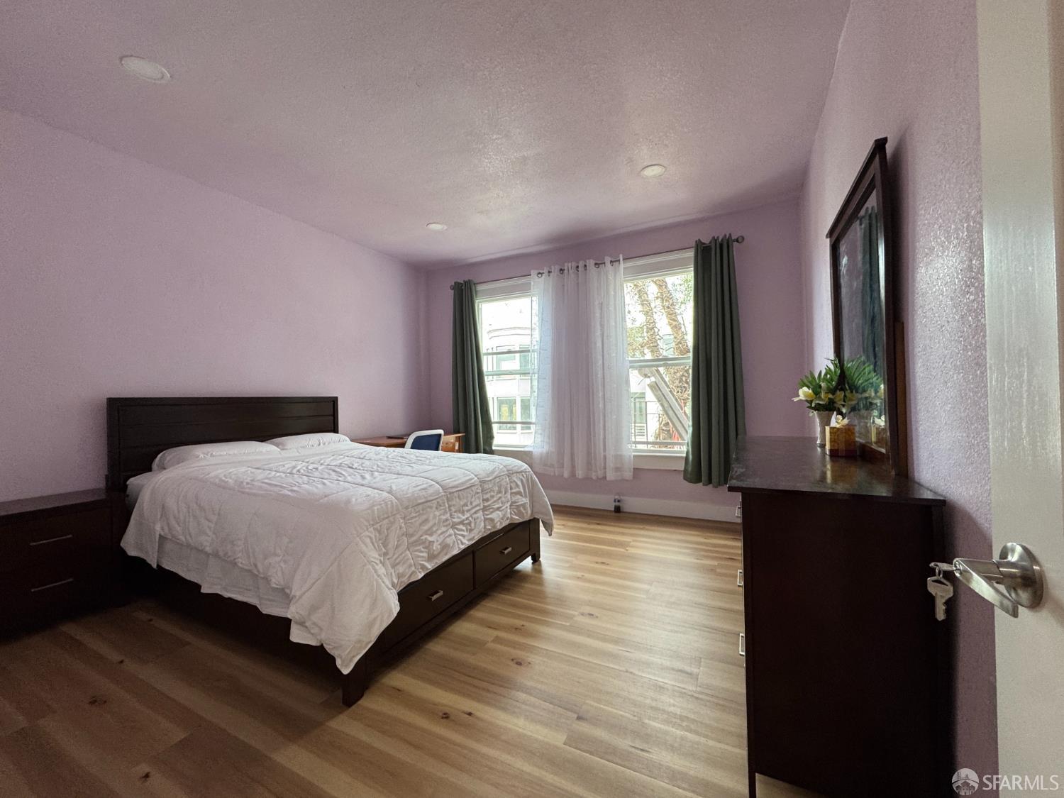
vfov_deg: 85.7
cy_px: 399
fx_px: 430
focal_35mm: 14
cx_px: 532
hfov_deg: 102.1
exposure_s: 1/120
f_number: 2.2
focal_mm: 2.22
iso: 160
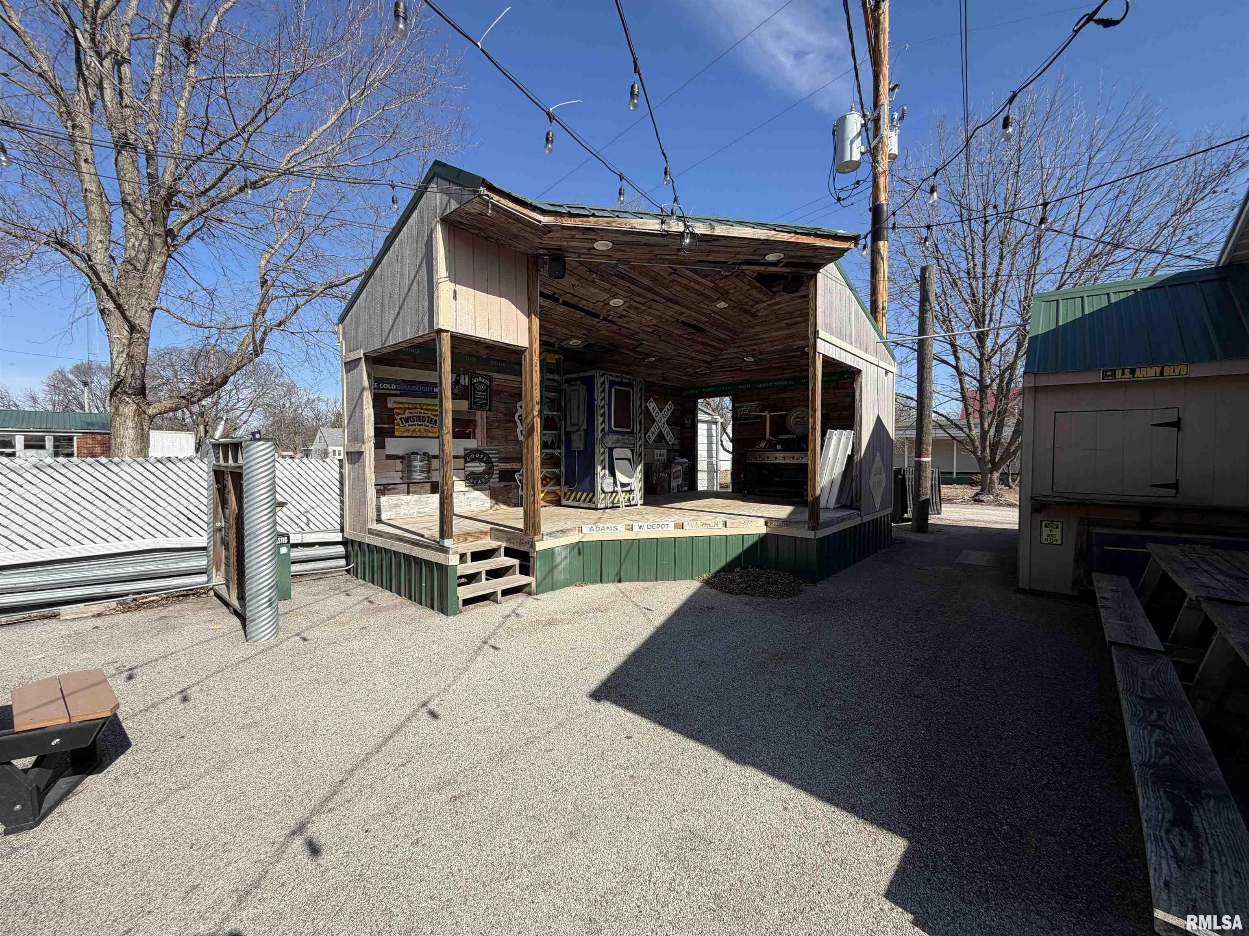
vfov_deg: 85.7
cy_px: 468
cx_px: 624
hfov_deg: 102.1
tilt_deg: -0.3
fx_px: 505
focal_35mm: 14
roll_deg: +0.2
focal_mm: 2.22
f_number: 2.2
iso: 20
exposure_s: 1/770
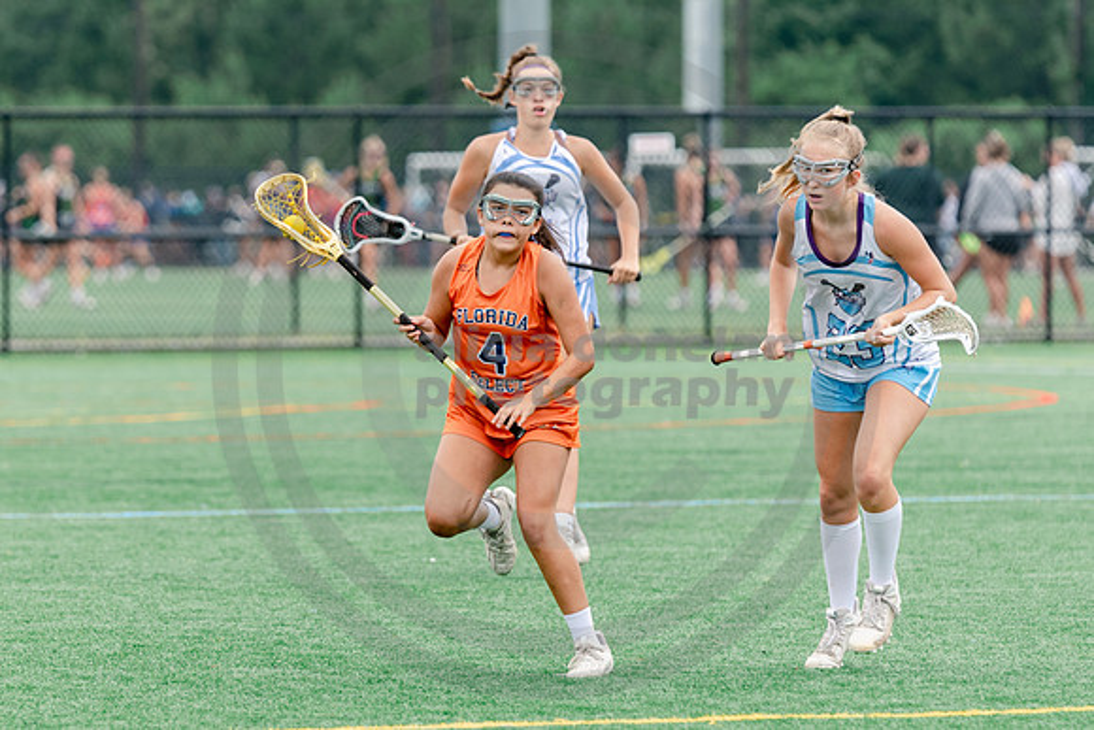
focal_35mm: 440
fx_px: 13380
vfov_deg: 3.1
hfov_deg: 4.7
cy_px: 462
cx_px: 390
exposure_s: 1/640
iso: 250
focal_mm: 200
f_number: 3.2
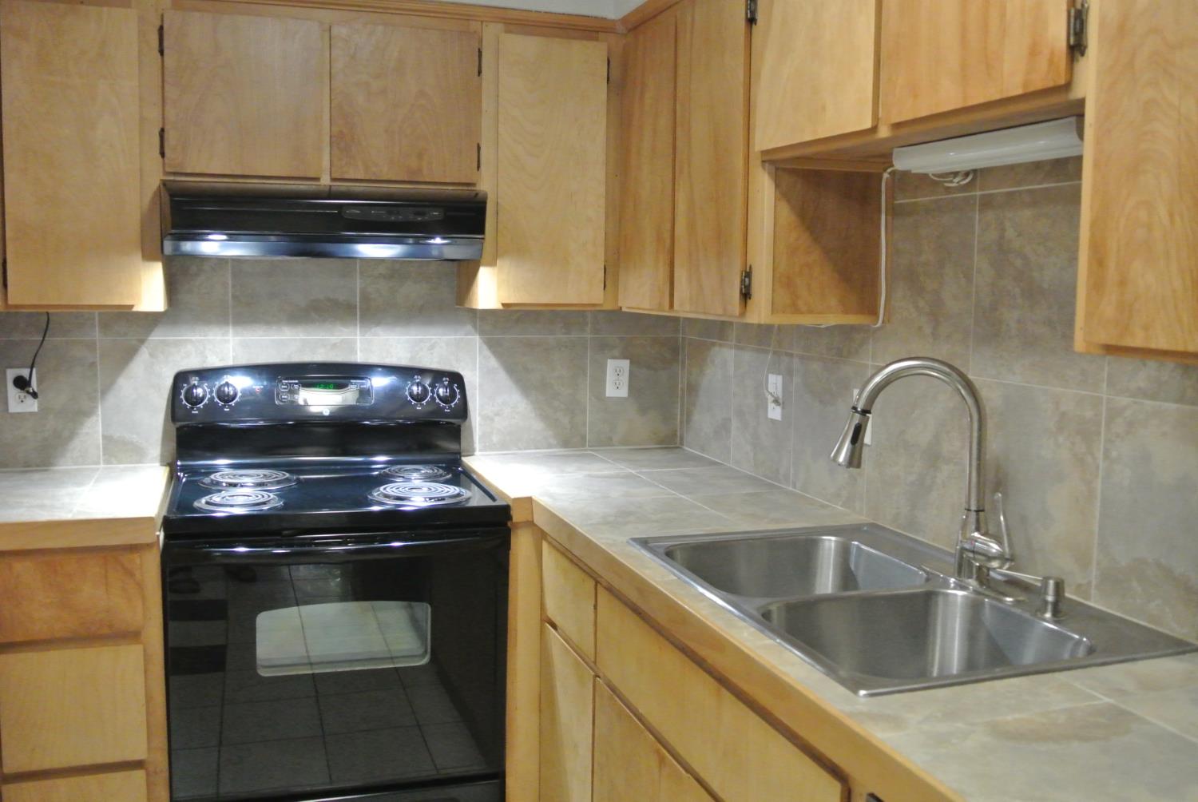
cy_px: 401
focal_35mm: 32
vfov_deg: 41.2
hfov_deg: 58.7
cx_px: 599
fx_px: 1066
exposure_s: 1/60
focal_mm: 12.2
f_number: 3.8
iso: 2200
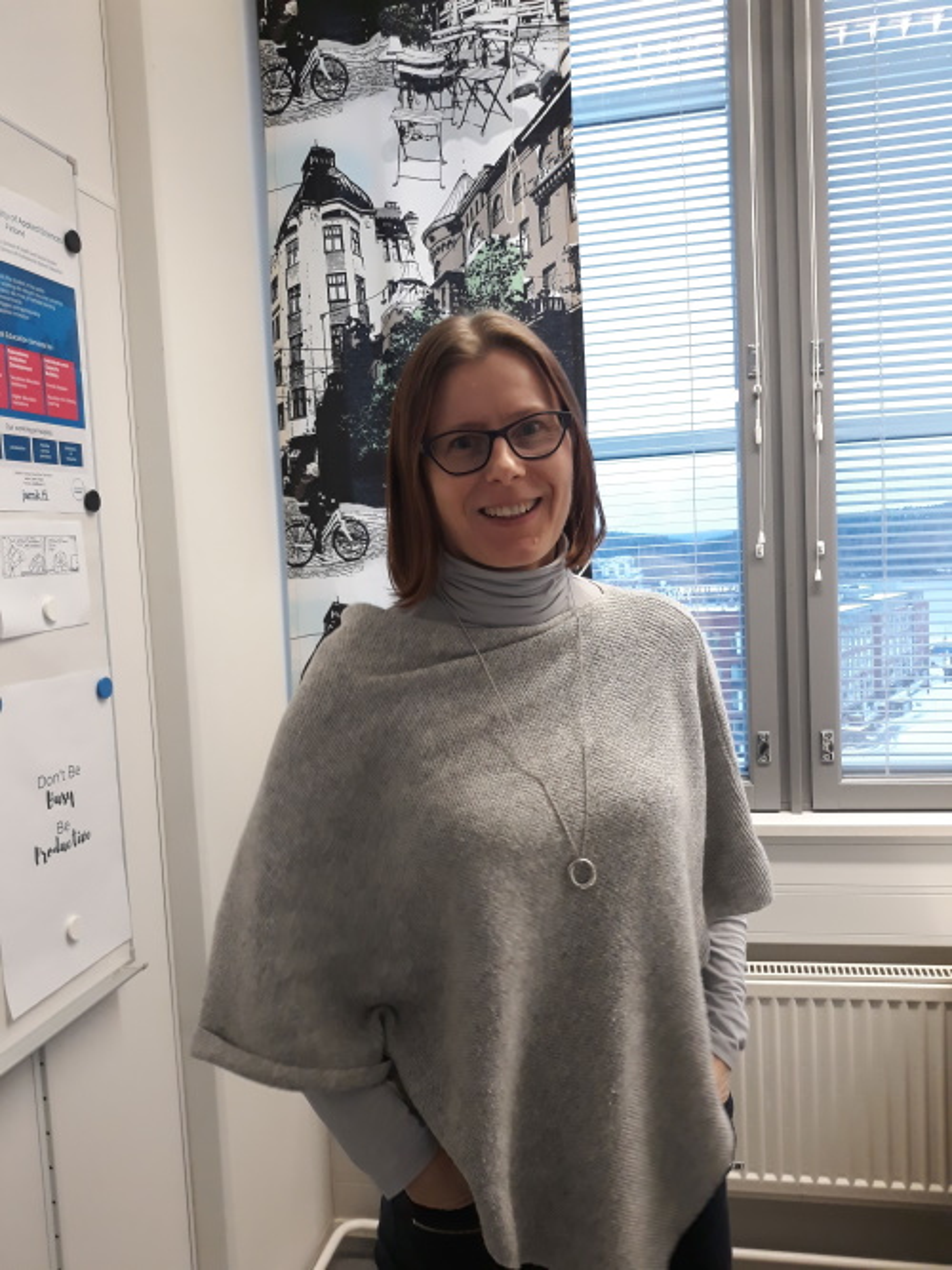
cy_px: 635
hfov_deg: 51.3
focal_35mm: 27
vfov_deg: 65.3
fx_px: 990
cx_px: 476
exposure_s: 1/50
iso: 125
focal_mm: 3.71
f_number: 1.7
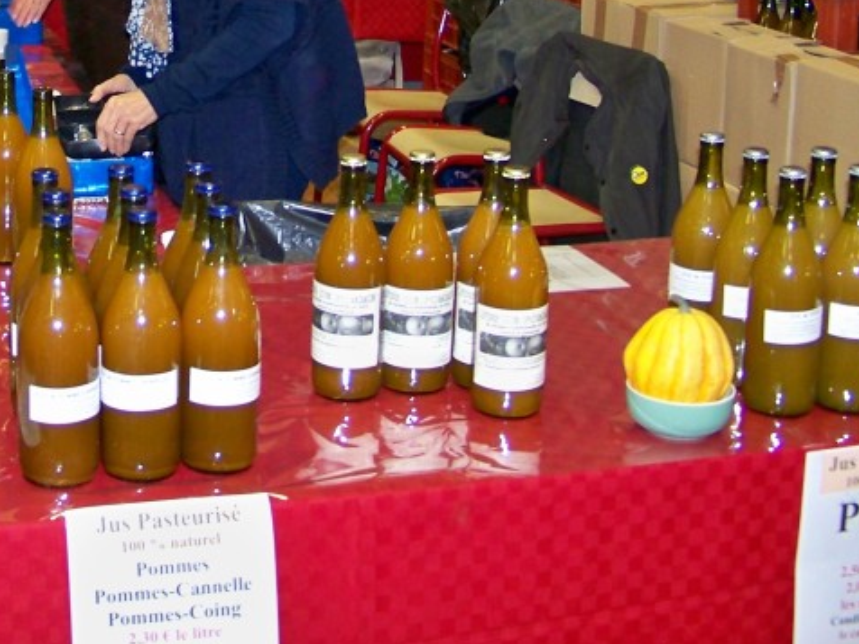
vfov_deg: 20.1
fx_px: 1762
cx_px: 106
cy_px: -9
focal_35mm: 71
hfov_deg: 26.6
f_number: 2.8
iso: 200
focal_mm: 5.85
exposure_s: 1/30
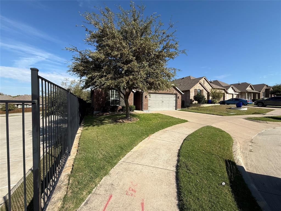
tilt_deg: -0.6
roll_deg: -0.1
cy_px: 106
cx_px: 140
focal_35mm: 14
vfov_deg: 85.7
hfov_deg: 102.1
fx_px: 114
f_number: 2.2
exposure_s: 1/1901
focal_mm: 2.22
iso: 50
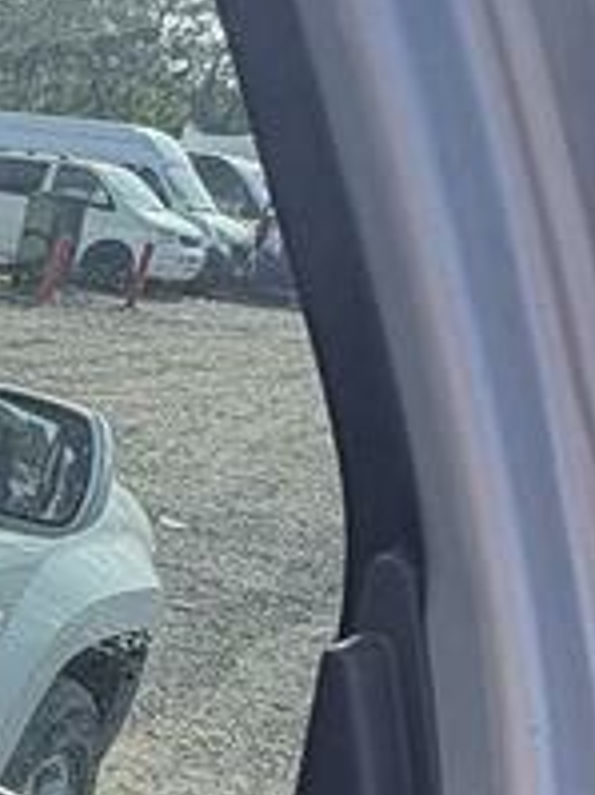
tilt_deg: -18.9
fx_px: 1445
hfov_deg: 15.6
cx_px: -743
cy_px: 623
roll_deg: -11.4
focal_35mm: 63
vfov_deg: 30.1
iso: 64
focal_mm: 2.22
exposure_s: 1/394
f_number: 2.2
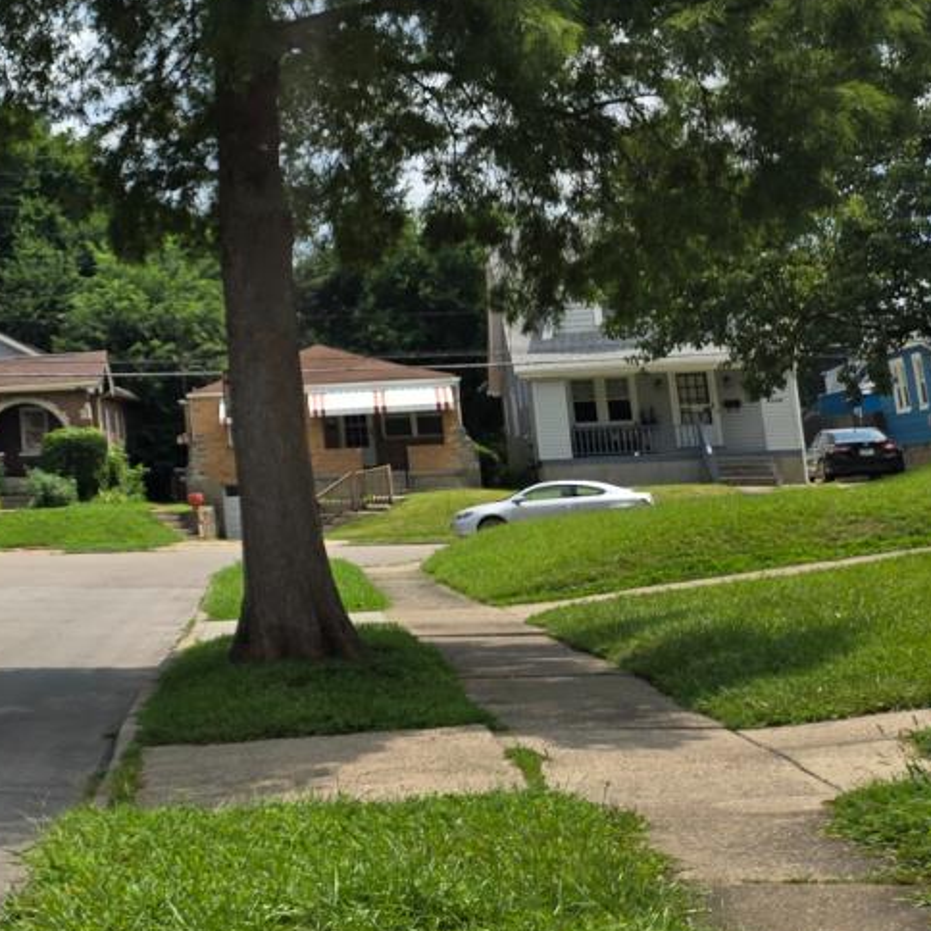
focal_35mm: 63
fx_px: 1917
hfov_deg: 22.7
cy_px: 222
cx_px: -431
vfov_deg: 26.9
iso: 25
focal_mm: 5.4
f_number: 1.8
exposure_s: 1/1824
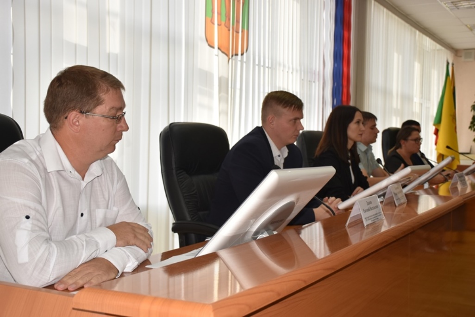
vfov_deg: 33.0
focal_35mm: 40
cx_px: 238
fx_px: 535
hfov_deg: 47.9
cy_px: 158
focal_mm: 27
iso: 360
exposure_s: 1/125
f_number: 5.6
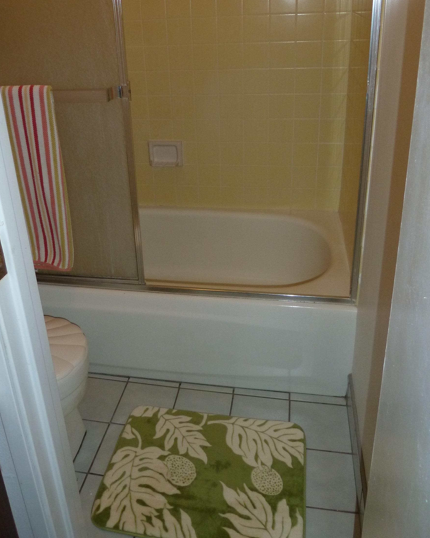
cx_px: 183
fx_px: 493
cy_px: 197
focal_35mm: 31
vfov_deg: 56.4
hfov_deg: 47.0
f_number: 3.3
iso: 160
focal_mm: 4.1
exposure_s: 1/30
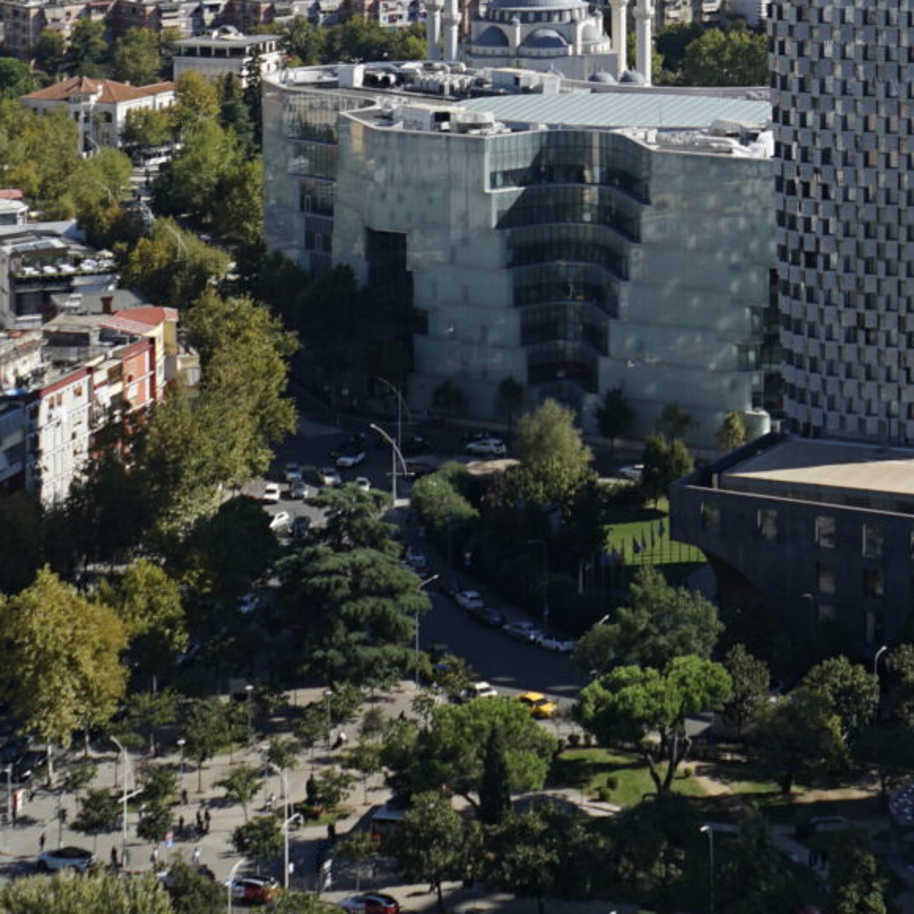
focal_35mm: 105
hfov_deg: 16.2
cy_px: -250
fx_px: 3137
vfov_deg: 15.8
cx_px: 931
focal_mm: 28
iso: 125
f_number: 4
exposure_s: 1/1500
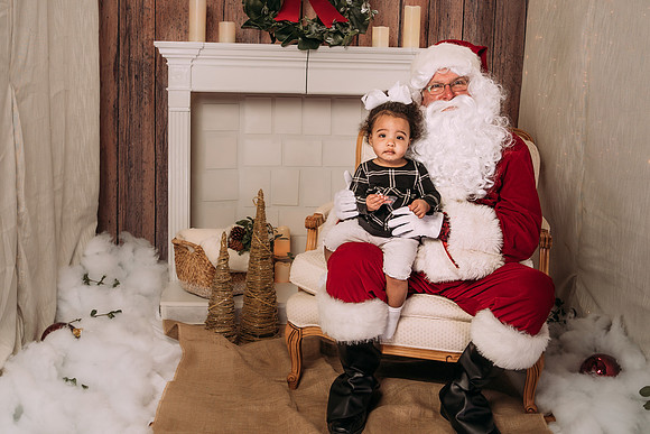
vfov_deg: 29.5
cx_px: 306
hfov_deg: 43.1
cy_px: 167
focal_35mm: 46
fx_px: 822
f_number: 5.6
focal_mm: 35
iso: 100
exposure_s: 1/100
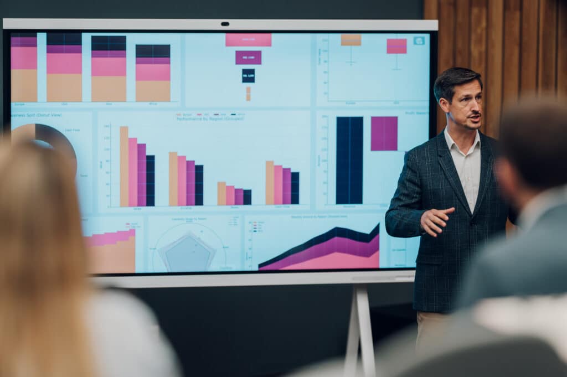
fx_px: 2124
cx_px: 284
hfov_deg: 15.2
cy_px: 188
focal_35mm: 135
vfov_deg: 10.1
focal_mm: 135
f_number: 1.8
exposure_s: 1/250
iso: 320
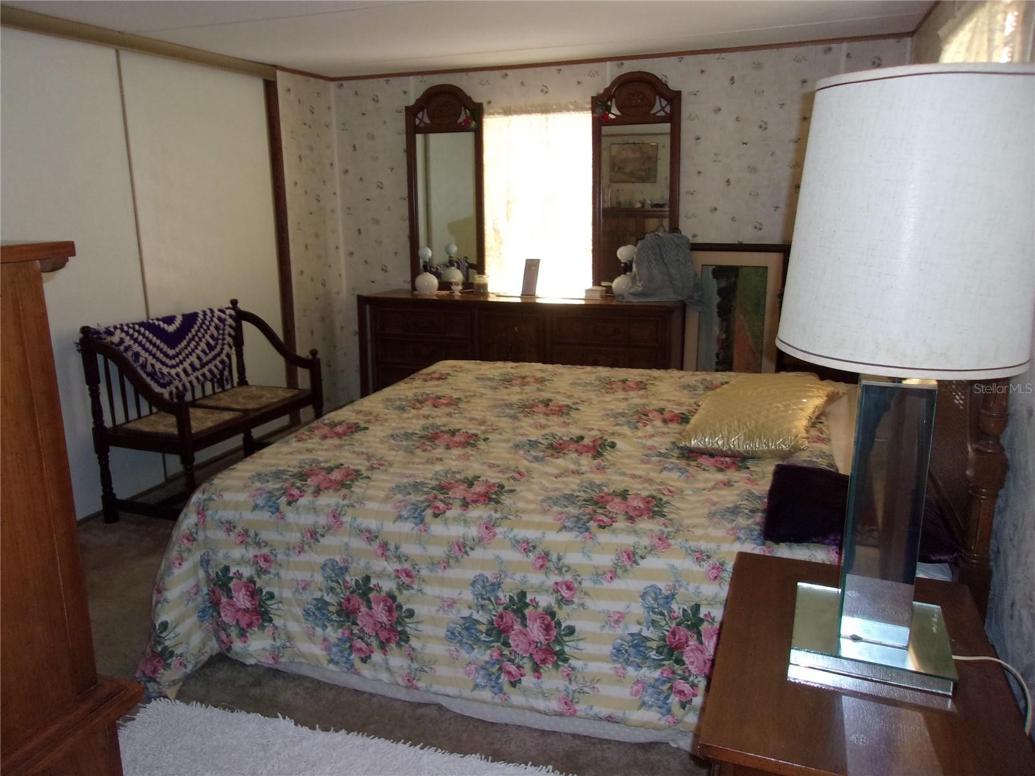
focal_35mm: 27
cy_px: 388
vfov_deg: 51.4
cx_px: 518
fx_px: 807
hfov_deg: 65.3
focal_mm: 4.9
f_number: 3
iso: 200
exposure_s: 1/34
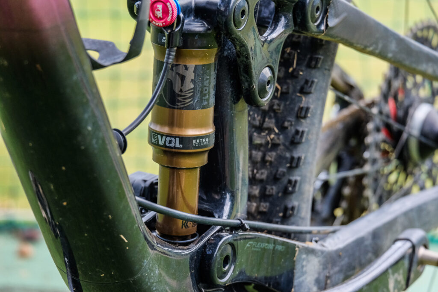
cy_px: 146
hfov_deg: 18.1
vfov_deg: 12.1
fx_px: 1375
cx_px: 219
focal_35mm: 113
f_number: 5.6
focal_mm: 75.4
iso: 2000
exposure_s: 1/500
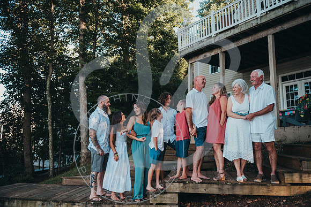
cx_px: 156
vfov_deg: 41.1
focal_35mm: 32
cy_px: 104
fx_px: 276
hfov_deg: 58.7
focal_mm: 32
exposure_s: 1/125
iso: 100
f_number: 2.8
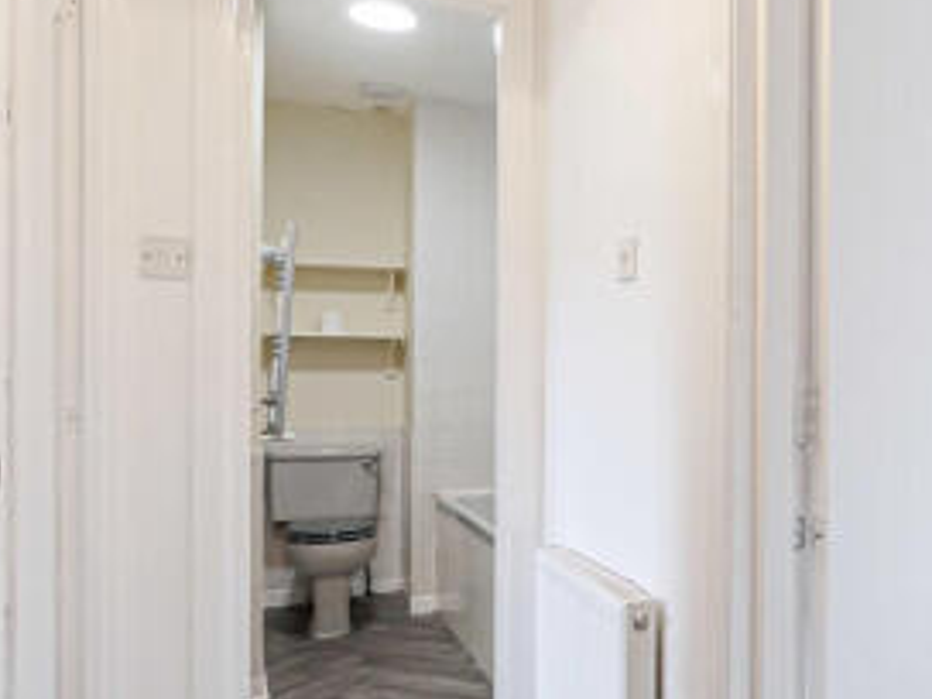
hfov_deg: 56.5
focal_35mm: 30
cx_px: 718
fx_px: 808
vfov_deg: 46.7
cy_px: 392
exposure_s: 1/60
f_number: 4
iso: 1000
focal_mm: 7
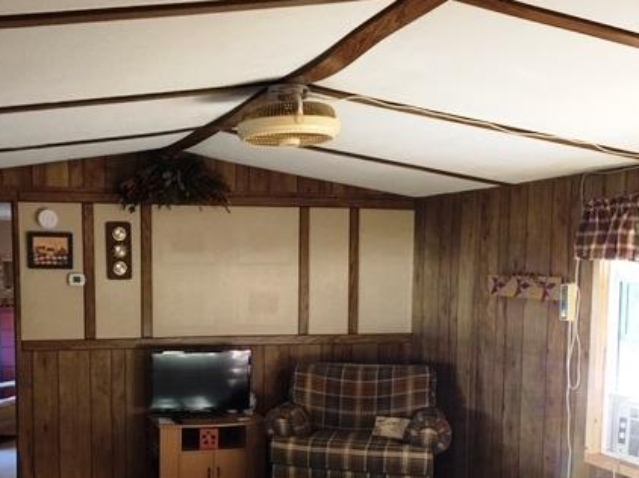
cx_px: 207
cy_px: 346
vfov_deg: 32.3
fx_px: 812
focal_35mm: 44
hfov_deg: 42.3
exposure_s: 1/24
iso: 200
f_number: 2.2
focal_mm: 4.15
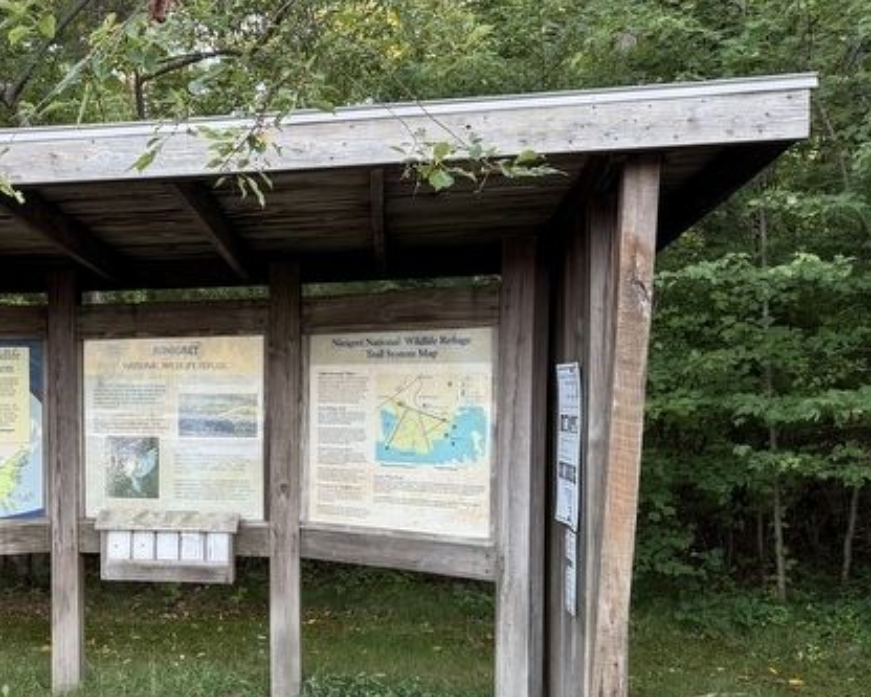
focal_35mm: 45
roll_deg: +0.7
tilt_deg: -3.3
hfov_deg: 38.5
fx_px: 1160
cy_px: 448
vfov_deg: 33.2
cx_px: 98
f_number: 1.78
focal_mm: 6.76
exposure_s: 1/121
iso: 200
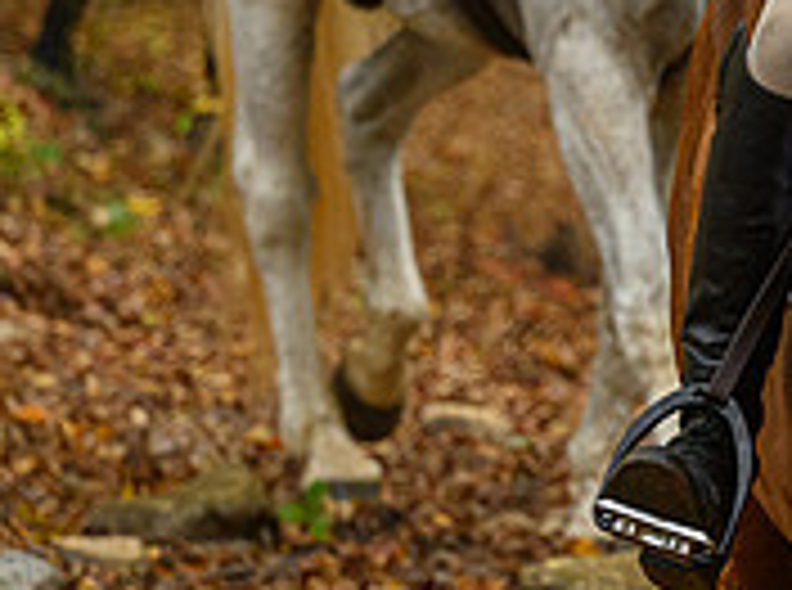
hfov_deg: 4.1
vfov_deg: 3.1
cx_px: 1320
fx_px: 10930
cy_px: -213
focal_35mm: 479
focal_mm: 110
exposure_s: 1/400
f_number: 3.2
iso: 1250
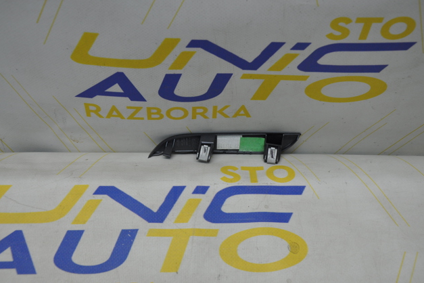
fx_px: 612
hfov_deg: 38.2
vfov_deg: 26.0
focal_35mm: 52
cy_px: 143
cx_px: 214
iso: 640
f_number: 5.6
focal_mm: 34
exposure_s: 1/125
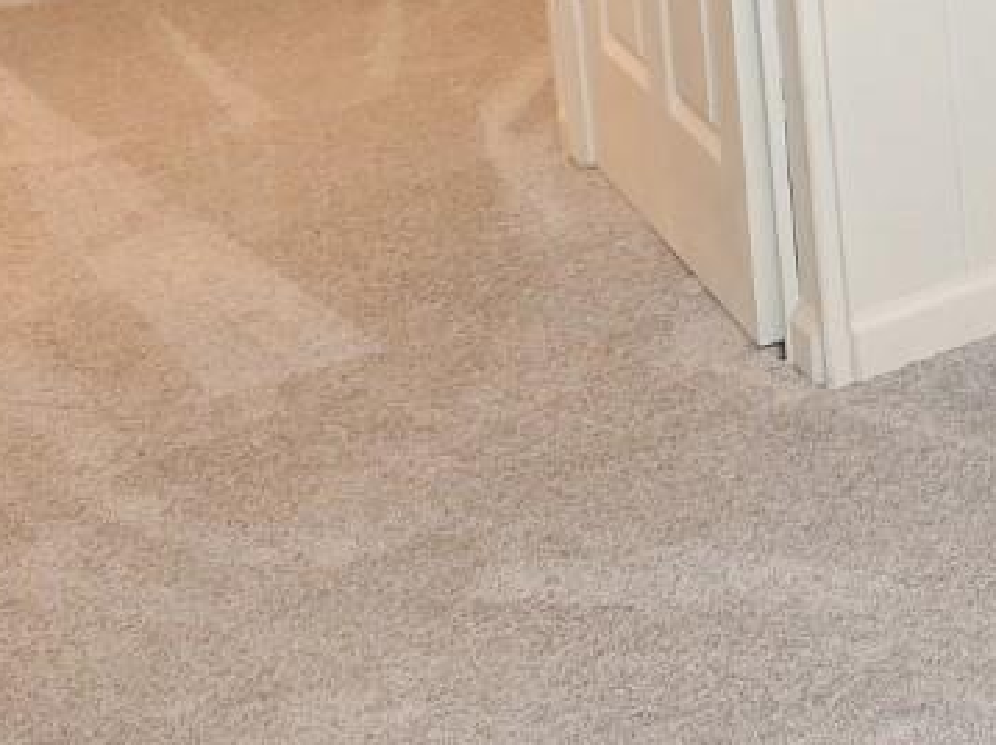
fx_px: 2214
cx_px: 2256
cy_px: -563
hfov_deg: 15.9
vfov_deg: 16.3
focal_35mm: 77
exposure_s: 1/60
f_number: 4
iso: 800
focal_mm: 14
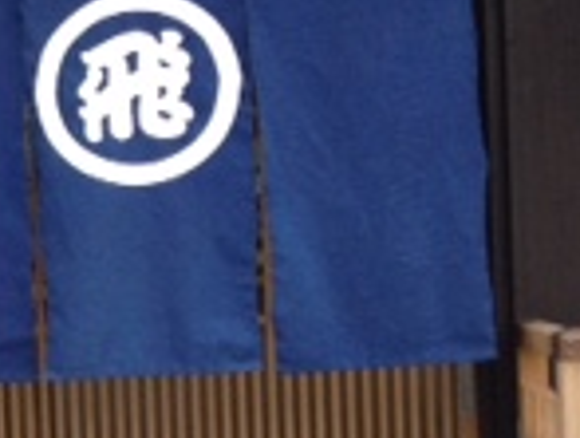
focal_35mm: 152
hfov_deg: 12.0
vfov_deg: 9.8
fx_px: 2553
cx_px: -458
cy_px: 339
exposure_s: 1/60
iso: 80
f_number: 2.4
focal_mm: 4.28
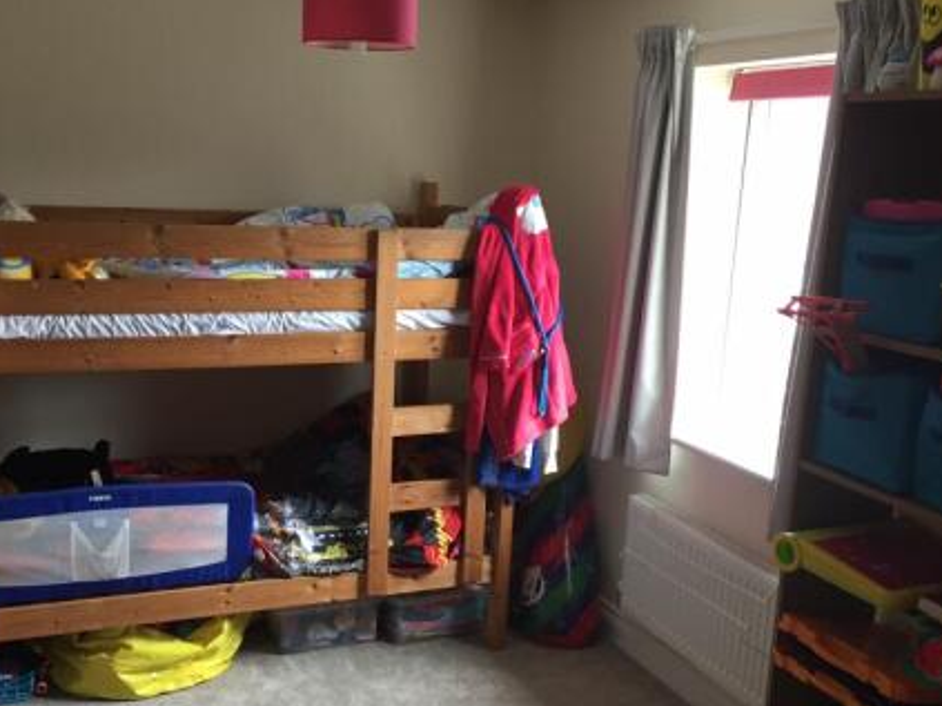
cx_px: 413
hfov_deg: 46.7
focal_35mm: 40
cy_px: 409
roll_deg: -2.7
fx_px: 1088
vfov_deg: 35.9
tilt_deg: -14.8
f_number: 2.2
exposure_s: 1/33
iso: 125
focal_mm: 4.15
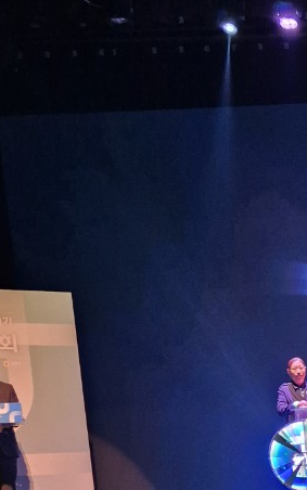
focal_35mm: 69
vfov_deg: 26.9
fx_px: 923
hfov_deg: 16.9
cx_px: 473
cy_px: 559
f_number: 1.8
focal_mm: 5.4
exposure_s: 1/60
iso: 640
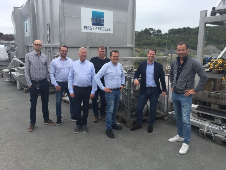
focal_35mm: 29
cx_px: 113
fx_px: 189
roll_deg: -1.9
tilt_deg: -9.5
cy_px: 85
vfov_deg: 48.2
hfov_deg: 61.7
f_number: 2.2
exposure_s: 1/807
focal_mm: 4.15
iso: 32
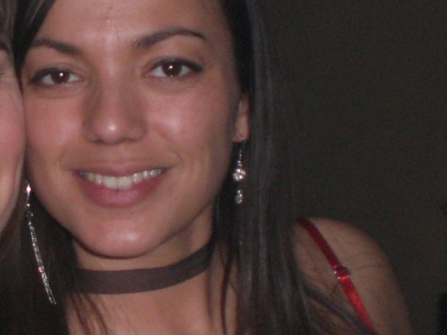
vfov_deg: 12.4
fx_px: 1537
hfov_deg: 16.1
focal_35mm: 119
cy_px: 199
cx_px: -31
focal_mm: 6.3
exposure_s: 1/60
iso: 200
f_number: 3.1
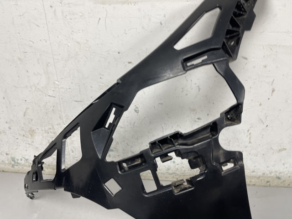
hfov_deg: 69.4
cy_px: 110
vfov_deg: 54.9
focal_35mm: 25
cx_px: 146
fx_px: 211
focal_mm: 5.1
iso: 125
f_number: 1.6
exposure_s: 1/100
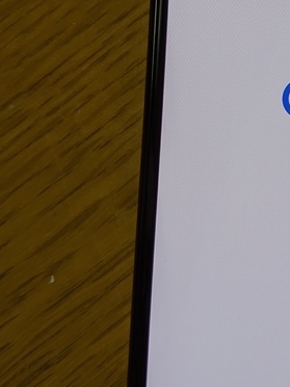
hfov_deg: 16.0
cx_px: 383
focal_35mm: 87
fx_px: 972
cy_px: 61
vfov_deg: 22.1
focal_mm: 4.44
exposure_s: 1/99.9
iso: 70
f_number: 1.8
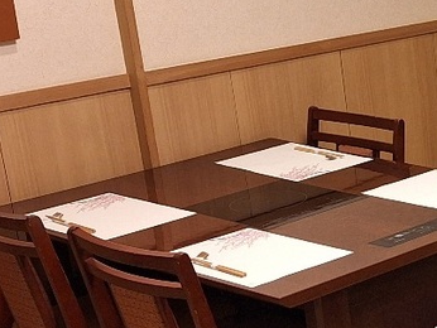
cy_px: 233
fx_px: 1175
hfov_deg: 18.3
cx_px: 690
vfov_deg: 15.9
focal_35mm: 93
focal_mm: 5.54
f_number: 1.8
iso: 160
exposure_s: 1/50
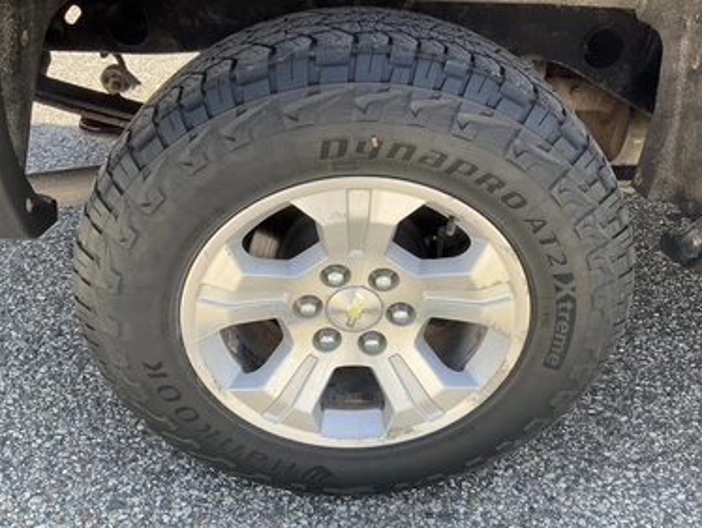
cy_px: 252
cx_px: 343
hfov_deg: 58.3
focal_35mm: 31
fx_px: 629
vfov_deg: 45.5
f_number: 1.8
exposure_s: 1/320
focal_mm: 3
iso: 25
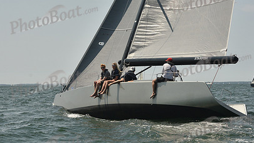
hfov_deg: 20.4
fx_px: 707
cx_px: 131
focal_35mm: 105
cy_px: 42
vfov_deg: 11.5
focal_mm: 70
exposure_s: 1/1000
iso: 320
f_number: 8
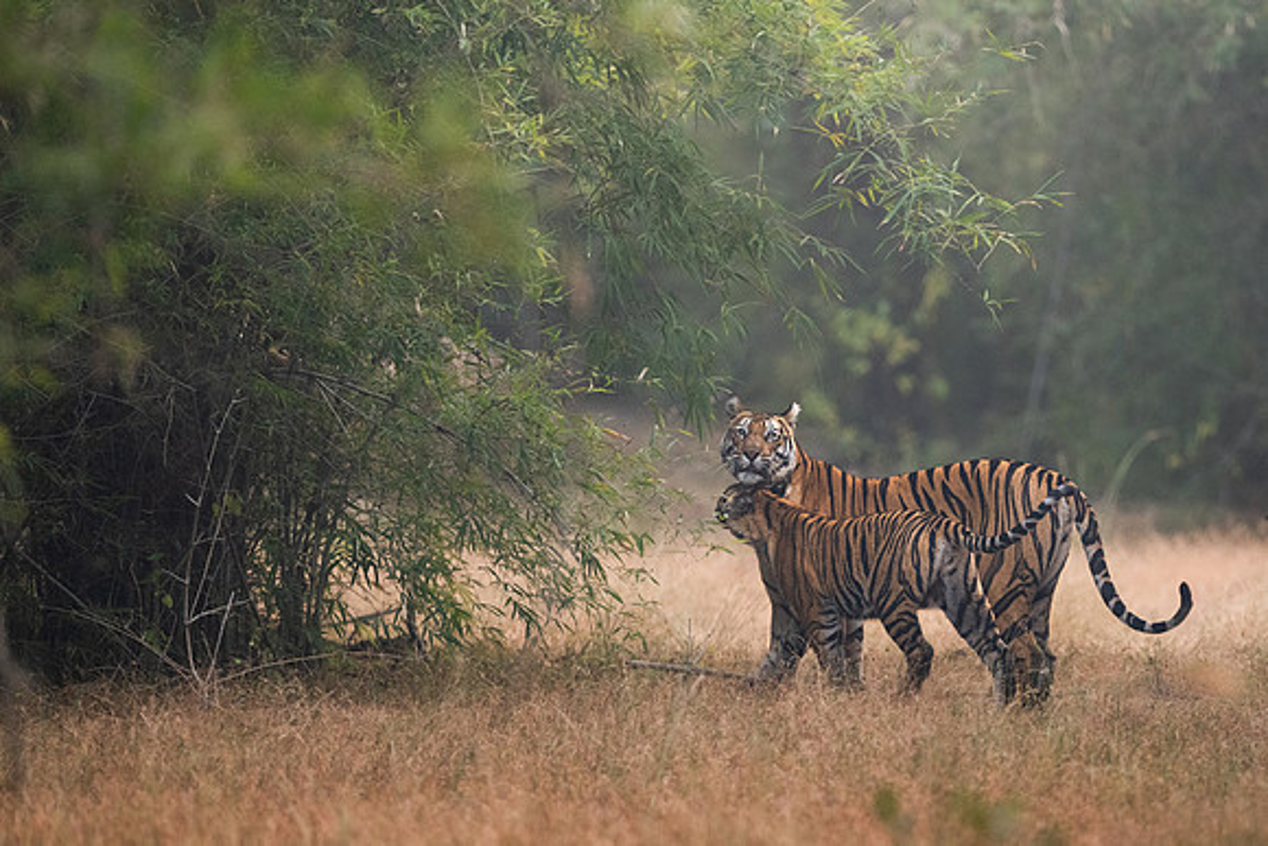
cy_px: 501
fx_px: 30053
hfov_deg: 2.4
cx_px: 892
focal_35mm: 853
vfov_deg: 1.6
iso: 2000
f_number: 4
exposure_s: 1/640
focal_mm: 600
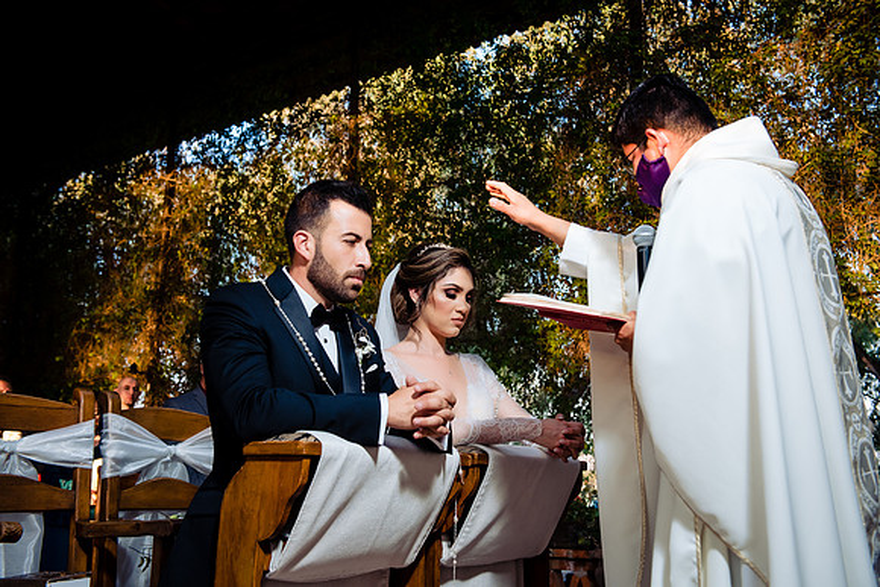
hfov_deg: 48.4
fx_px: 978
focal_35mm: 40
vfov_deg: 33.4
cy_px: 294
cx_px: 440
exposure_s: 1/160
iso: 800
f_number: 5
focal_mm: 40
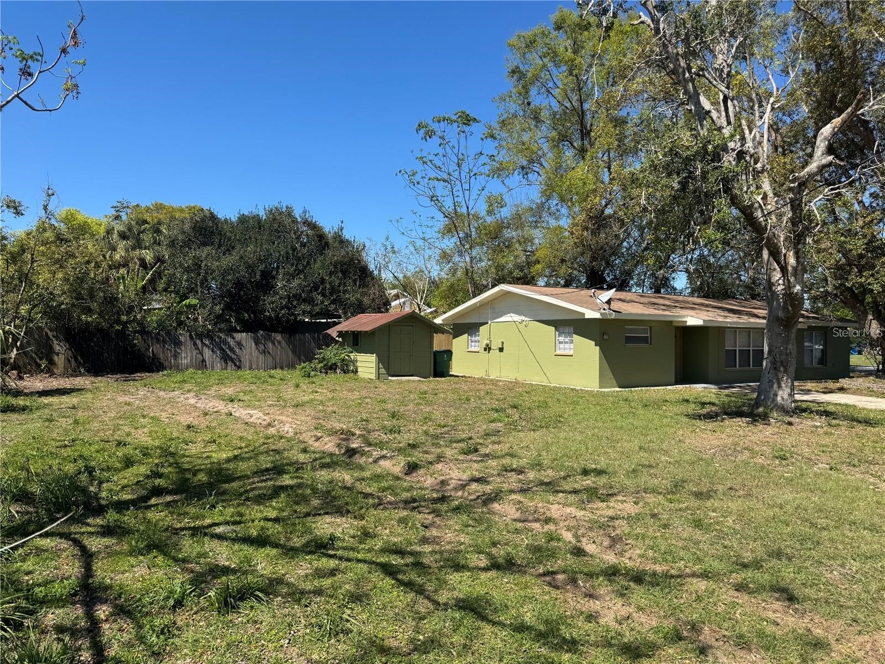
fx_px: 614
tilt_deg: +0.0
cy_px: 332
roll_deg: -0.3
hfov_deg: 71.6
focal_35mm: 24
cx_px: 442
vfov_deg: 56.8
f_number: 1.78
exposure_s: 1/3413
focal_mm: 6.76
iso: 80
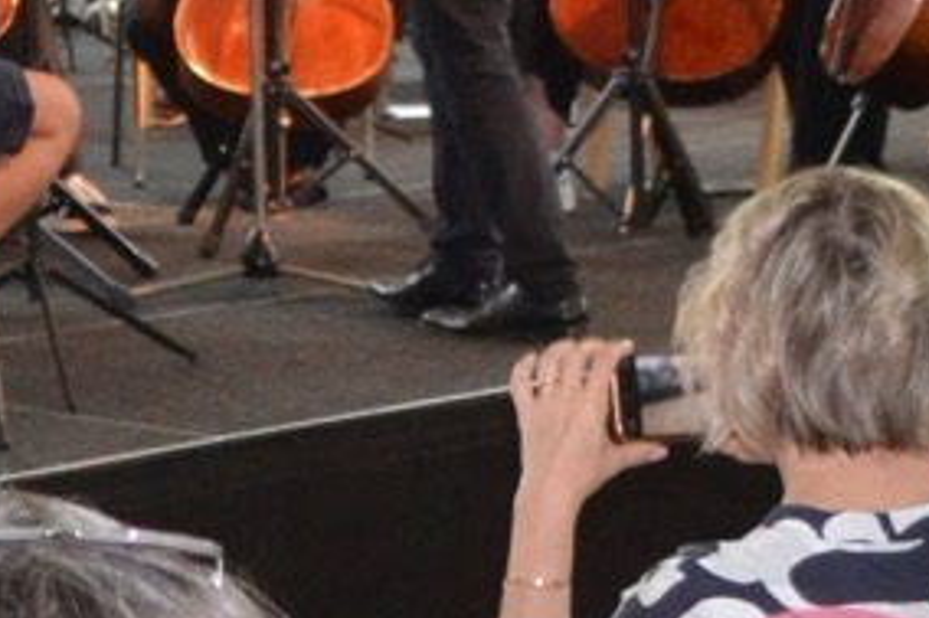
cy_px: -213
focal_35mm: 190
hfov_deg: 10.5
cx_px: -343
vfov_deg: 7.1
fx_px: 4900
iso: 1000
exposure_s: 1/60
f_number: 3.8
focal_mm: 20
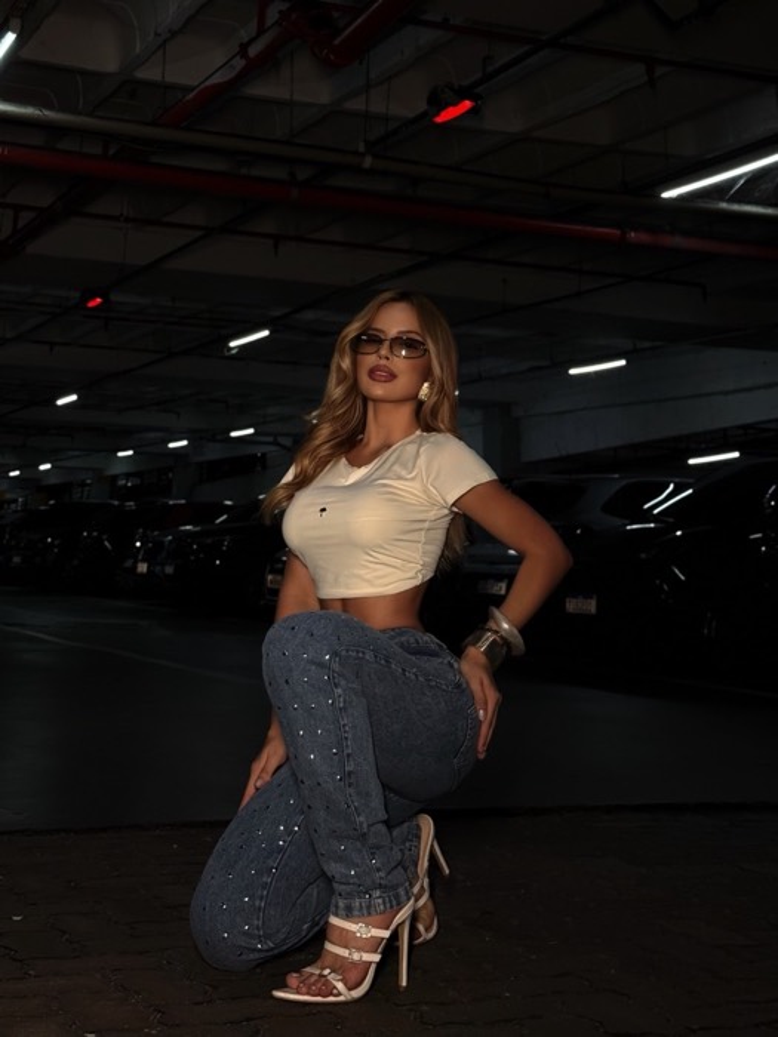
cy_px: 518
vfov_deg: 39.7
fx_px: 1438
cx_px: 389
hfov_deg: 30.3
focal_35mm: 48
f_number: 1.78
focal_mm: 6.76
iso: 160
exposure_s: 1/120
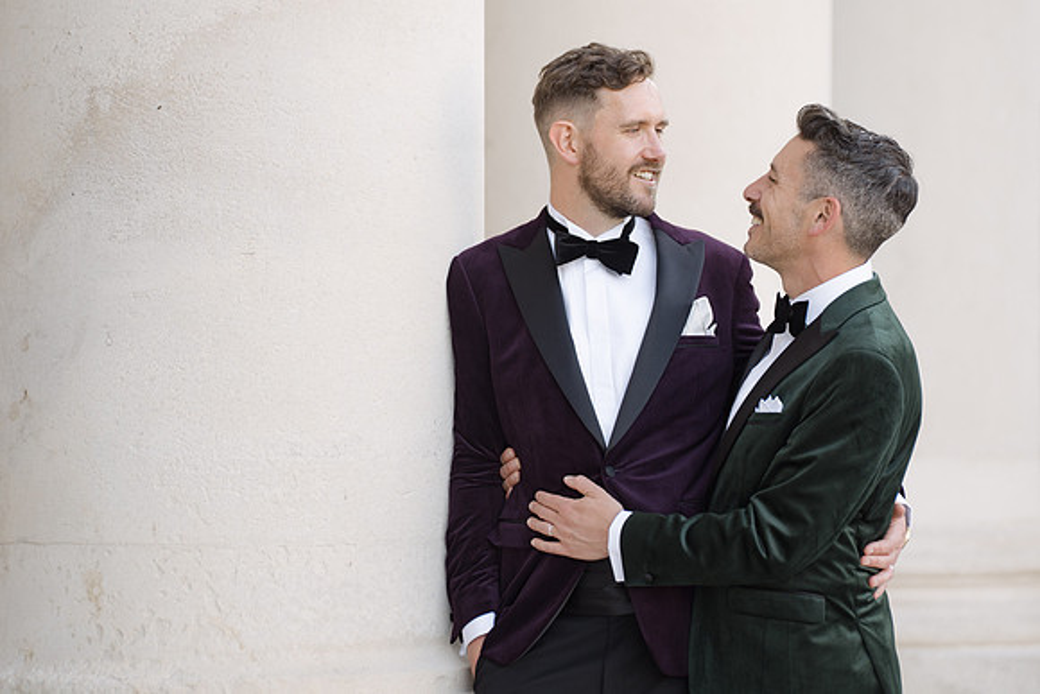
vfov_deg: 8.9
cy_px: 271
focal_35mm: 155
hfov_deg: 13.2
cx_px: 460
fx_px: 4481
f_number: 2.8
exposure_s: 1/200
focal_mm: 110
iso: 160
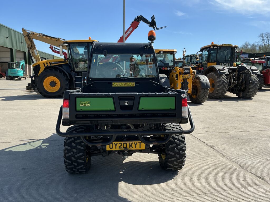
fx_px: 218
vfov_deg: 49.7
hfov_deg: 63.4
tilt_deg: -7.1
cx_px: 135
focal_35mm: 28
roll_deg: -2.0
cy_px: 101
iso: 25
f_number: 1.8
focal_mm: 3
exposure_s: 1/1451
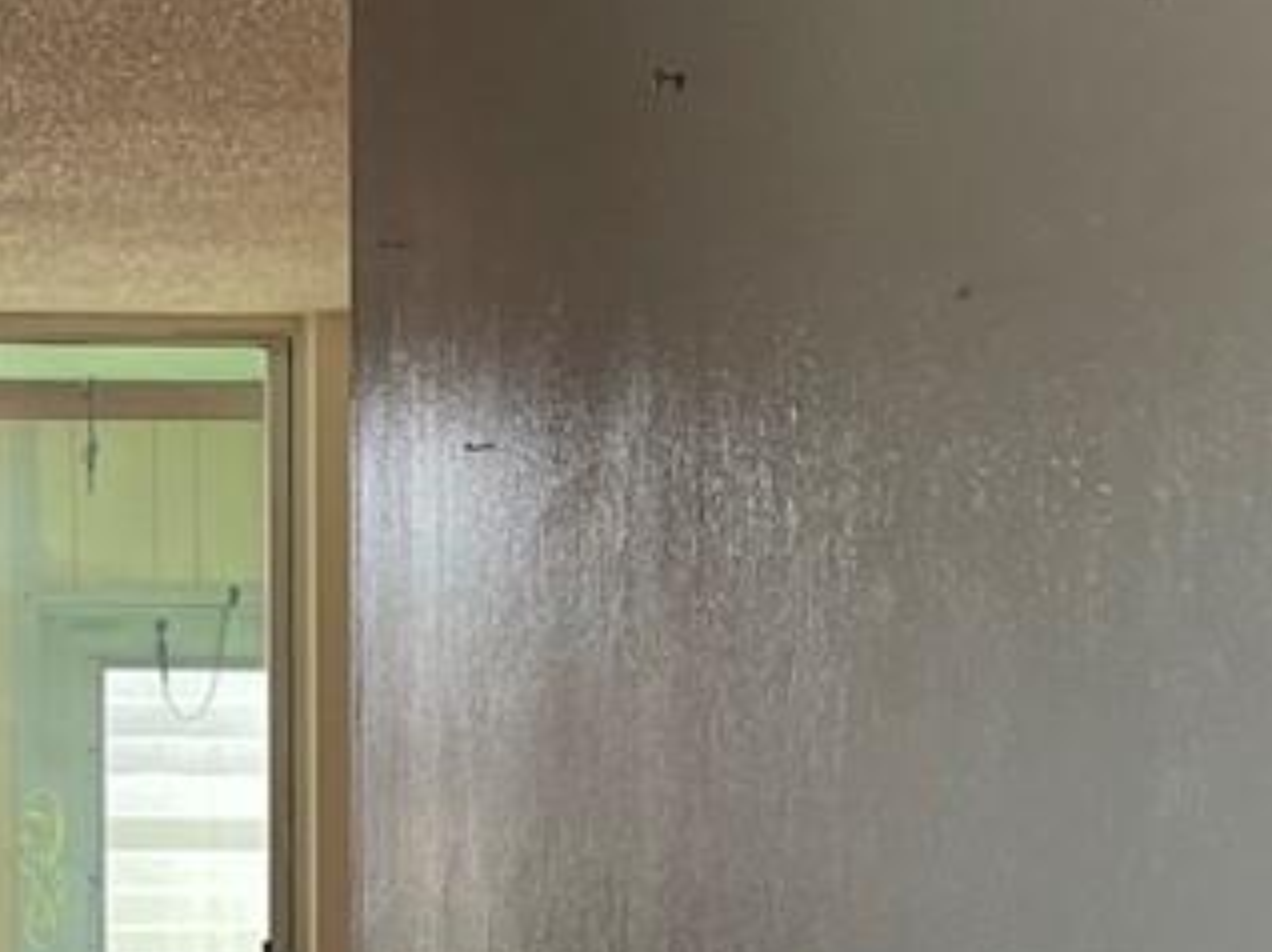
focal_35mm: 131
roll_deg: +0.2
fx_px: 4810
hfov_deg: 15.0
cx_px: 216
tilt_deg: -3.2
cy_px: 1040
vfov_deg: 11.2
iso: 125
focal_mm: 4.2
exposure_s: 1/121
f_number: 1.6
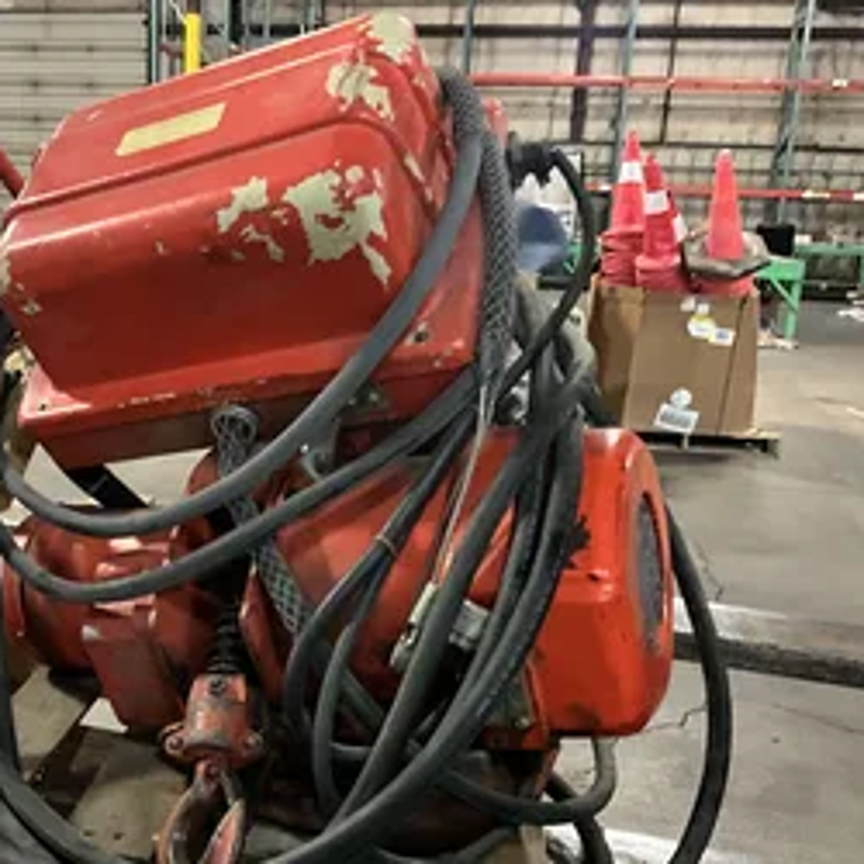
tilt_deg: -15.6
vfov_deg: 40.8
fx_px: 1158
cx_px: 259
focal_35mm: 41
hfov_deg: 40.2
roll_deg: -1.8
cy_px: 501
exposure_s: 1/30
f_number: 1.8
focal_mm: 3
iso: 500
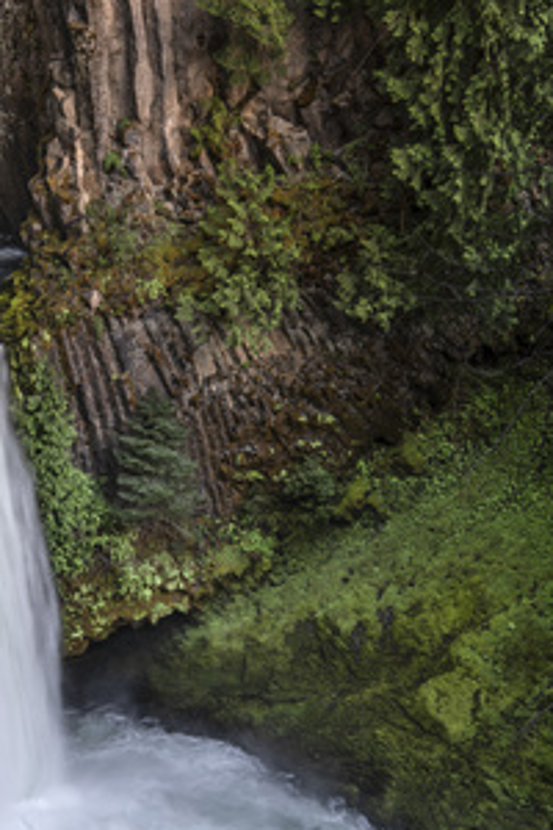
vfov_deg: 22.6
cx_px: 79
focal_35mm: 90
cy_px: 526
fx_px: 2074
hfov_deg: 15.1
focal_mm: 52
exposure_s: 1/8
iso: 31
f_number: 10
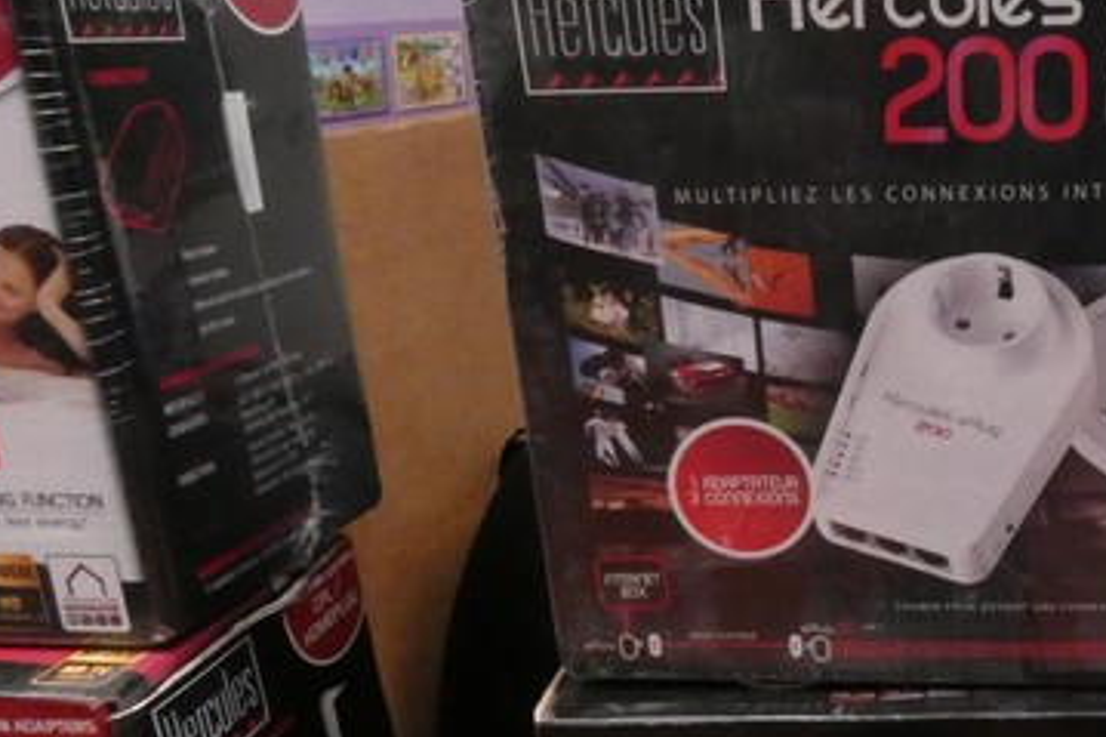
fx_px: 1290
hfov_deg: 42.0
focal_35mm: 42
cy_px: 475
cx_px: 1031
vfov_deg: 31.7
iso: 1250
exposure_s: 1/60
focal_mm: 3.6
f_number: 8
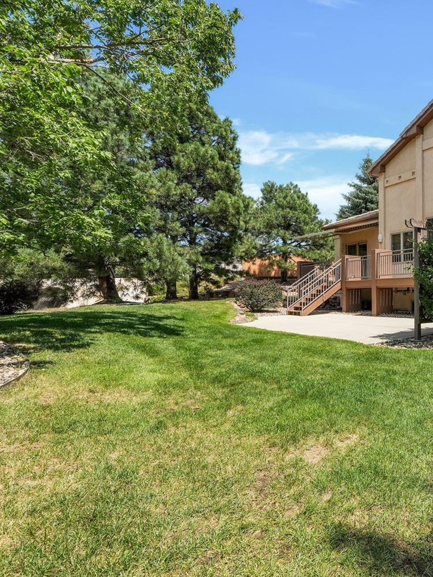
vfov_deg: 73.9
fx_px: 384
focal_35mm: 23
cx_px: 420
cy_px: 297
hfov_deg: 49.5
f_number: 8
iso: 400
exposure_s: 1/640
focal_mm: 10
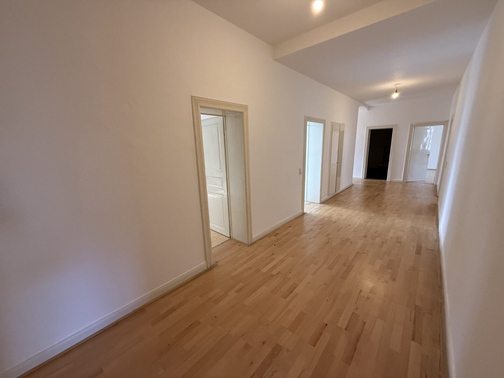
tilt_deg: -12.4
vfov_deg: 85.7
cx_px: 252
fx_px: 204
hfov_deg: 102.1
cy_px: 189
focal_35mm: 14
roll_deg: +1.7
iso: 250
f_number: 2.2
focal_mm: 2.22
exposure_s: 1/100
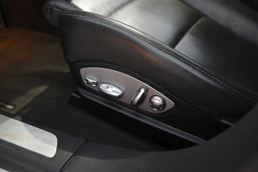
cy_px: 86
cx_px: 129
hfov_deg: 48.5
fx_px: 286
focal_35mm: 40
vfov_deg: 33.3
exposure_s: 1/13
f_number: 4
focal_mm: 40
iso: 2000
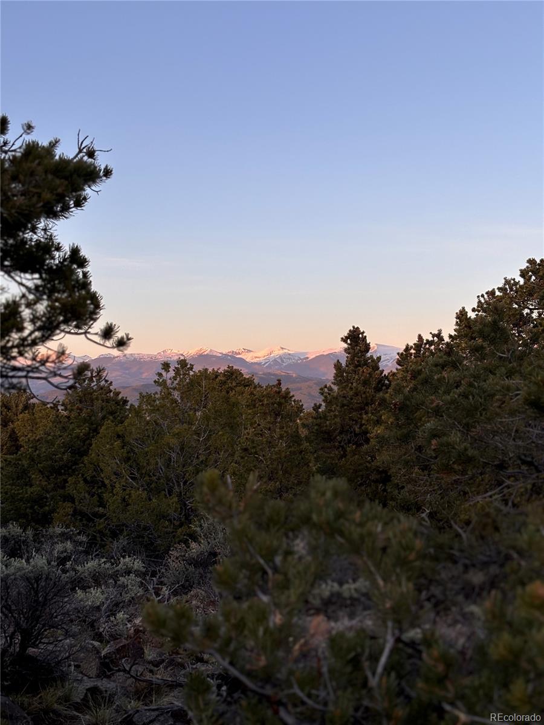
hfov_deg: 28.0
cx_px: 272
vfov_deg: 36.8
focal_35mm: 52
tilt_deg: +2.0
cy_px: 362
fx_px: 1090
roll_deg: +0.0
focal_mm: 5.96
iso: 32
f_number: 1.6
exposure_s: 1/327
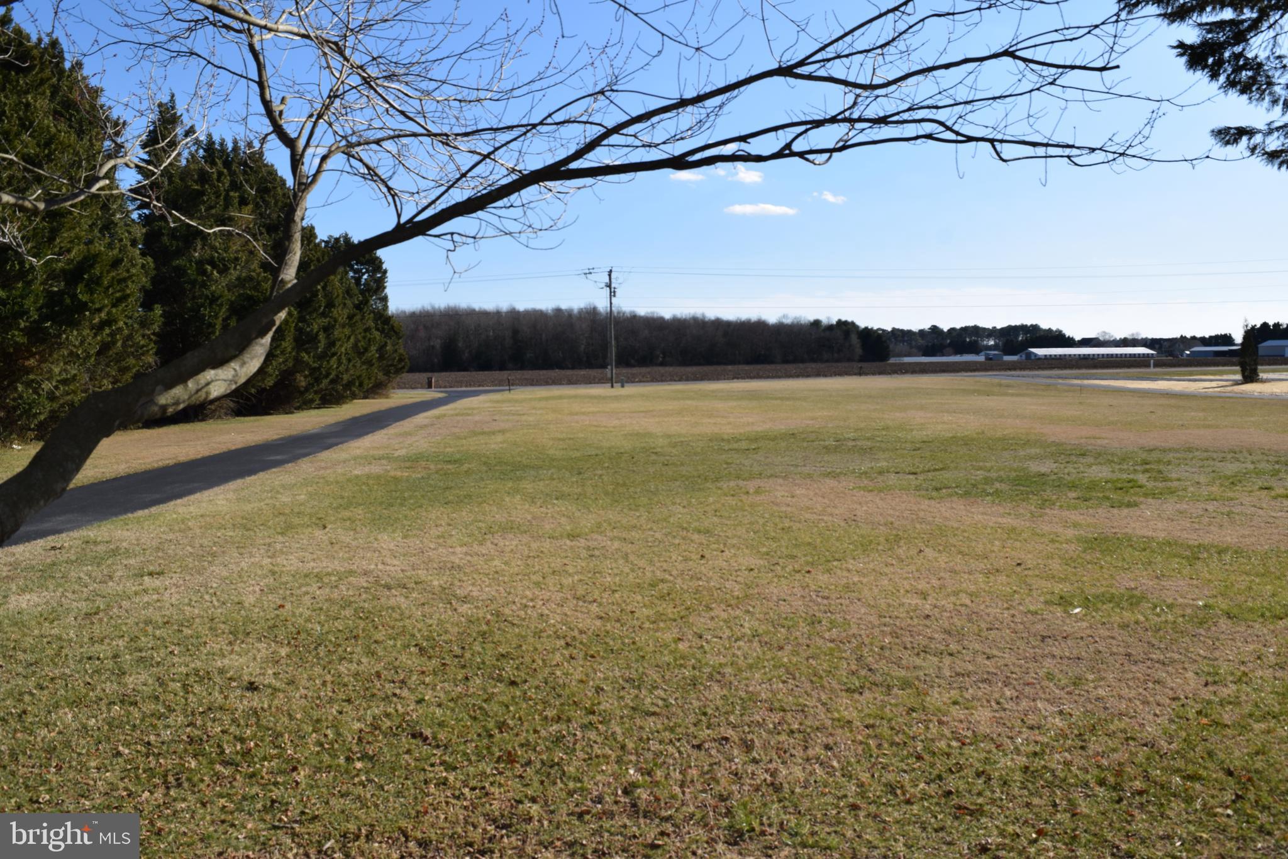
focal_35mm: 27
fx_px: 966
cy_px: 430
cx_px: 644
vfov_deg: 47.9
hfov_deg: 67.4
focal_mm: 18
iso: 100
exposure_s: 1/200
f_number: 10
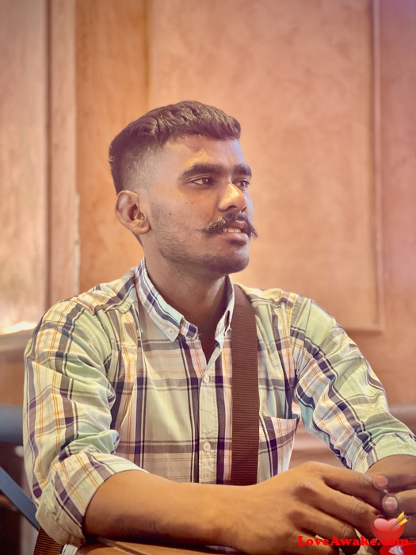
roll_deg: +1.0
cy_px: 278
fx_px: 1025
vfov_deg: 30.3
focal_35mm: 64
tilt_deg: +5.7
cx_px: 208
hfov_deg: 22.9
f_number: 2.2
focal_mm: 7.5
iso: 320
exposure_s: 1/20
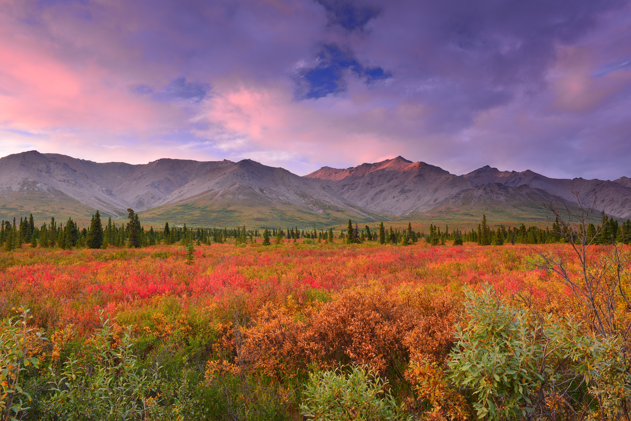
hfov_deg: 55.8
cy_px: 210
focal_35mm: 34
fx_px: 596
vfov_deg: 38.9
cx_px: 316
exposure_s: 2.5
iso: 100
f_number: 16
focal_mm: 34
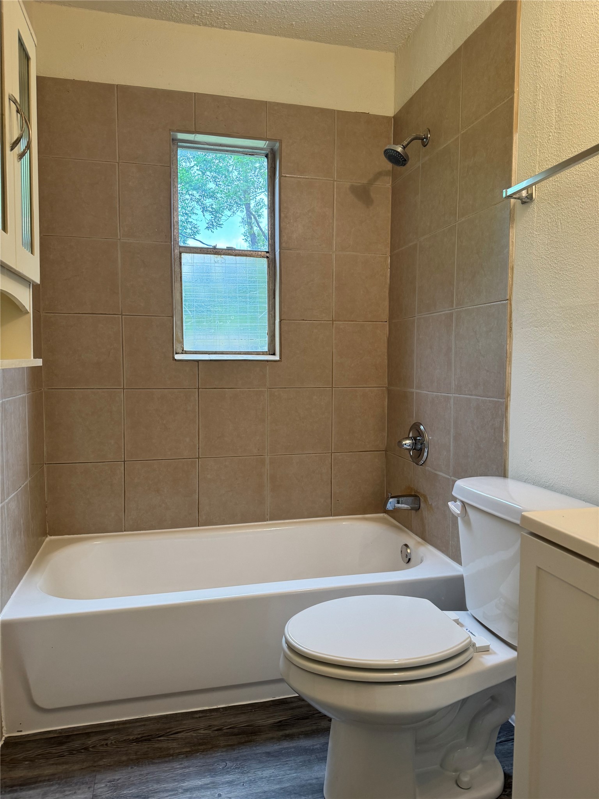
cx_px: 300
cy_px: 400
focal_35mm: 24
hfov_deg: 56.8
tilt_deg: -4.4
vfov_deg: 71.6
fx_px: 554
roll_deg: +0.2
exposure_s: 1/120
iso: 160
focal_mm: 6.76
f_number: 1.78
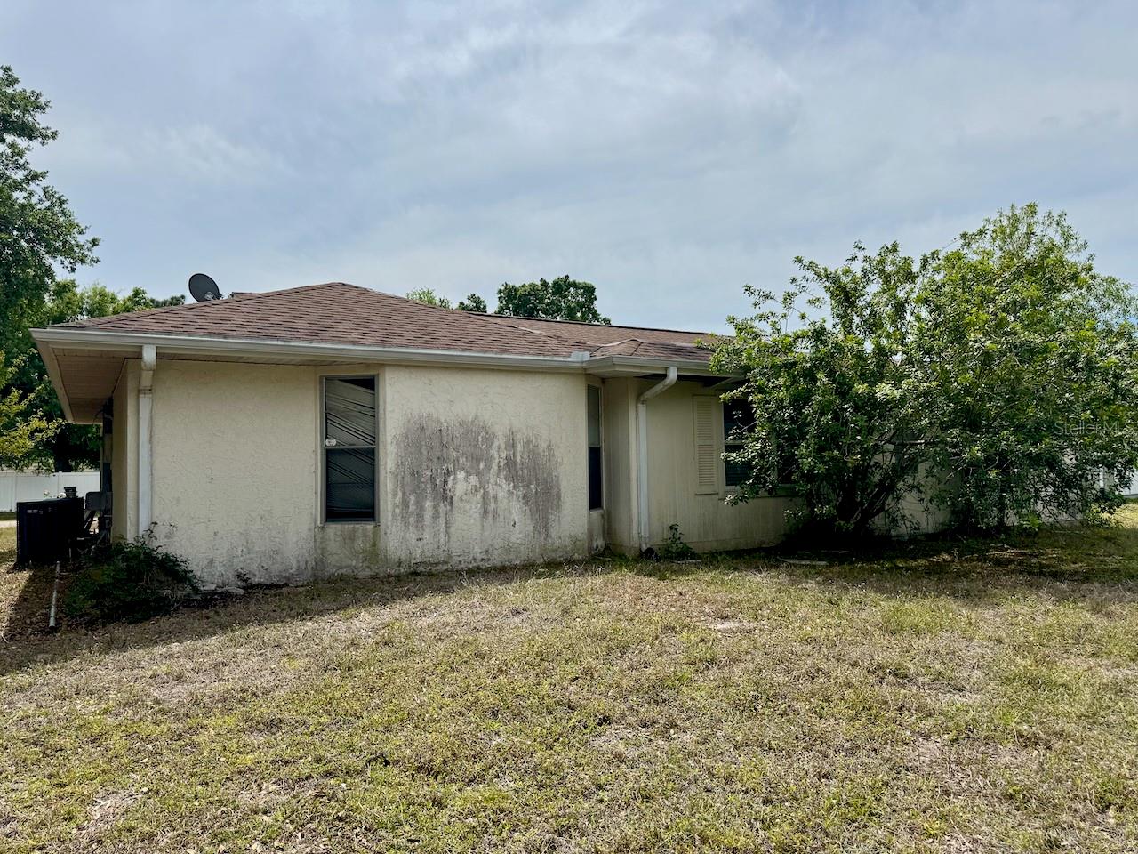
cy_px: 427
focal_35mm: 24
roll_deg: +0.9
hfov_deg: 71.6
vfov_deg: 56.8
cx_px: 569
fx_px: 789
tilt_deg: +2.3
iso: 80
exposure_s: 1/10417
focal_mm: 6.76
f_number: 1.78
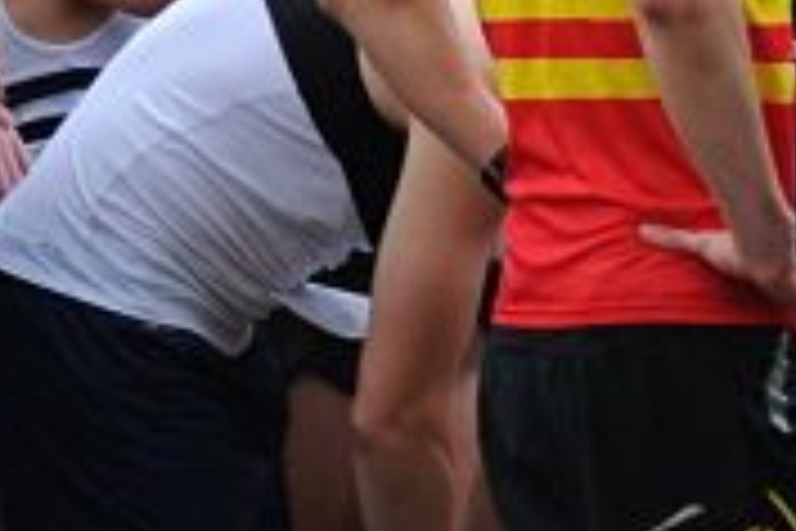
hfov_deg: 5.6
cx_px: 1381
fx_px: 7981
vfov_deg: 3.8
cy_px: 441
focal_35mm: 361
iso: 2800
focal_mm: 80
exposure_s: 1/80
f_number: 2.8
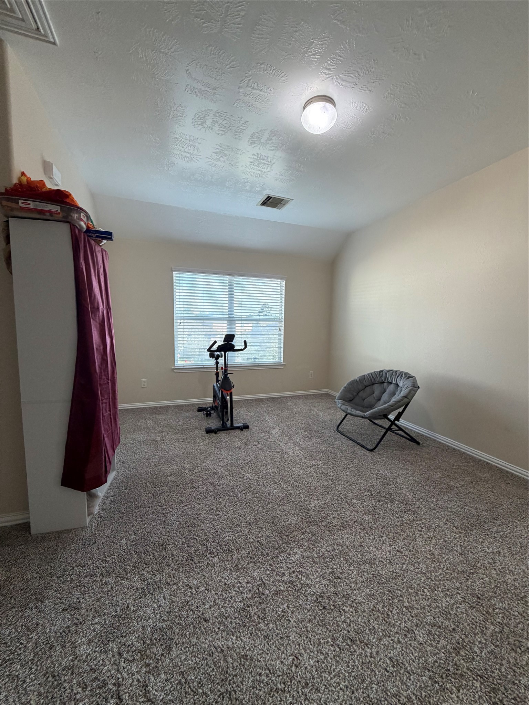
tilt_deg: -5.5
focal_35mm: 14
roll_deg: +0.7
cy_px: 352
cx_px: 264
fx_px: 285
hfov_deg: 85.7
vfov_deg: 102.1
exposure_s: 1/120
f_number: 2.2
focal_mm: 2.22
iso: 200
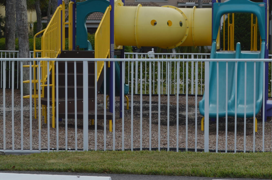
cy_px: 71
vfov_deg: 12.6
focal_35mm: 108
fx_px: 815
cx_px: 185
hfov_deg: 18.9
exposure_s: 1/200
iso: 100
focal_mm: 32
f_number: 7.1
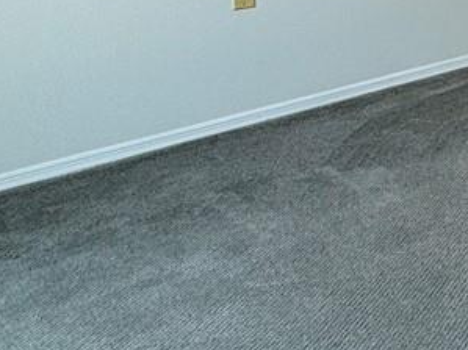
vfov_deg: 18.1
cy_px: -130
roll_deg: +1.3
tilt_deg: -6.2
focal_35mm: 75
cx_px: 743
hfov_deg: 21.1
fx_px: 1014
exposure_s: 1/149
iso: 40
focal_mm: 2.22
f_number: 2.2
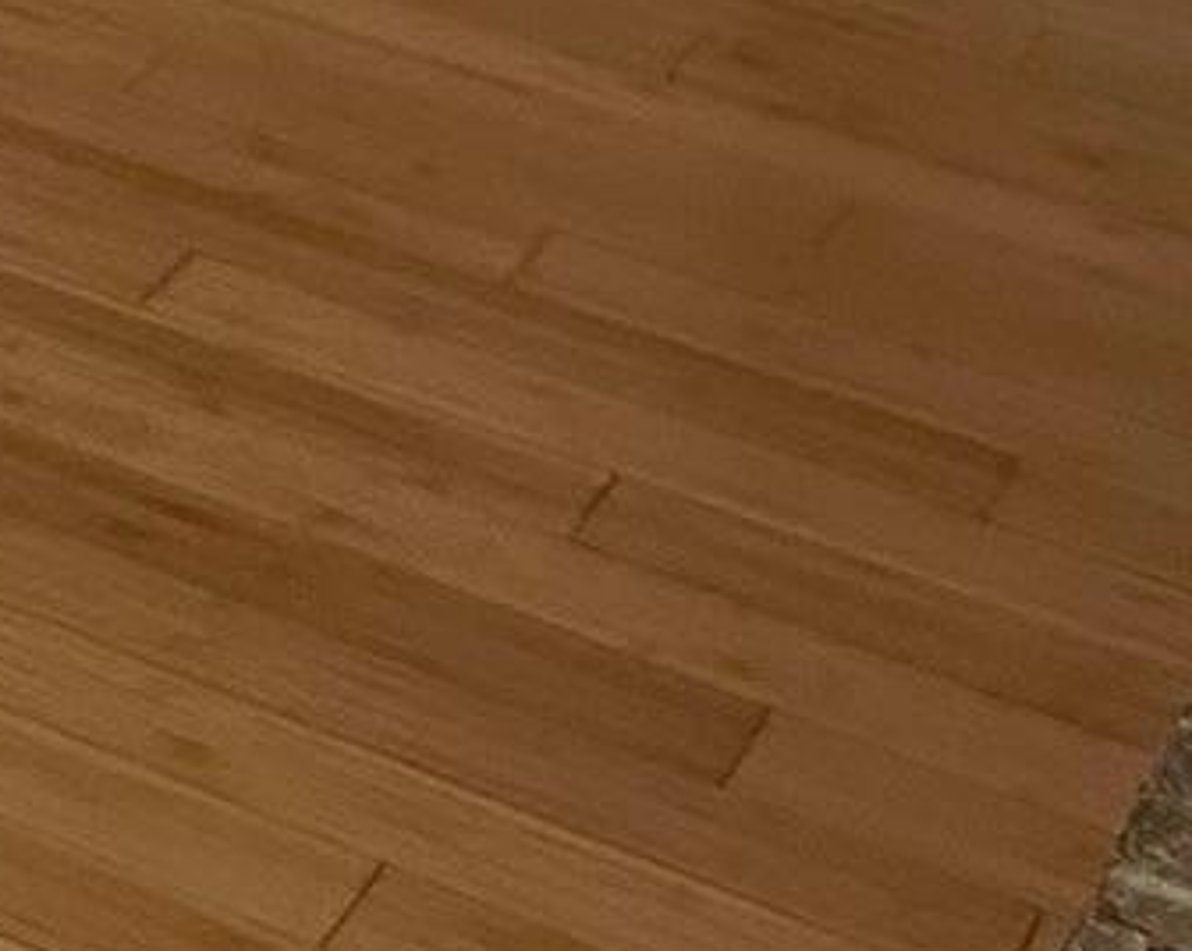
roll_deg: -2.9
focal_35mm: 143
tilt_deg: -6.7
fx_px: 5039
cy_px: -1668
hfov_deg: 11.7
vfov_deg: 9.1
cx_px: -1416
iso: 250
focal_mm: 6.86
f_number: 1.78
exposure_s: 1/60
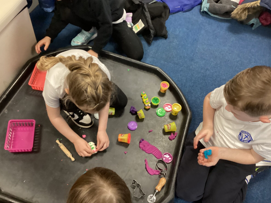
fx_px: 251
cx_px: 132
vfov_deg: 44.2
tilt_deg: -55.3
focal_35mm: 32
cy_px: 99
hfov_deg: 56.8
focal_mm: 3.3
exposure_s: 1/50
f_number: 2.4
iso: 320
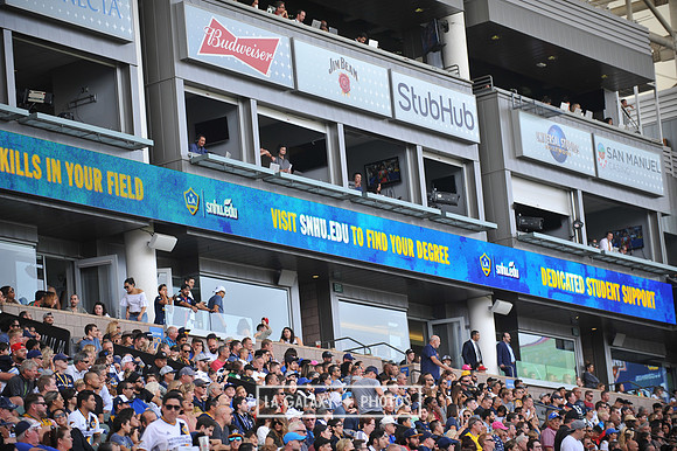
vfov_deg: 11.0
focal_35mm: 125
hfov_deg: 16.4
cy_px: 226
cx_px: 338
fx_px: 2349
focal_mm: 125
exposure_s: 1/1250
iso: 500
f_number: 2.8
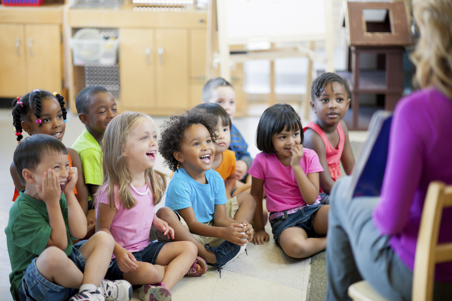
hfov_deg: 23.9
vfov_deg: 16.1
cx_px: 226
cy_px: 150
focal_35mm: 85
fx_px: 1067
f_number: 1.4
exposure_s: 1/125
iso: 100
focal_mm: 85
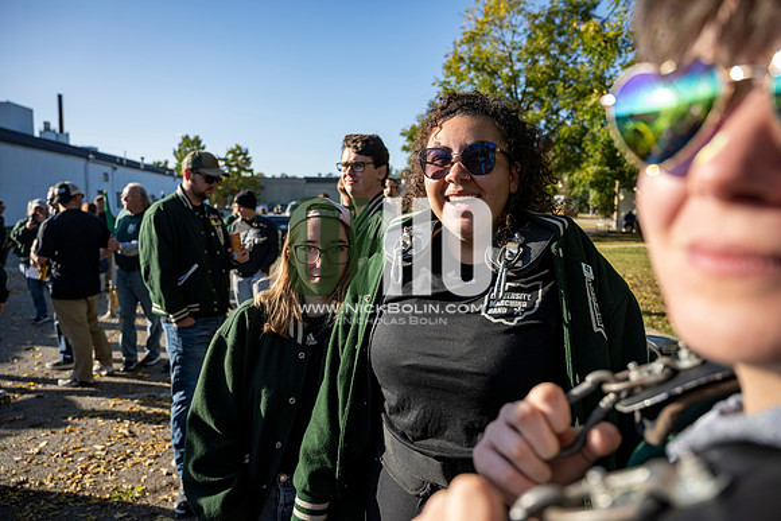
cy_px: 260
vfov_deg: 52.2
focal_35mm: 24
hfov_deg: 72.6
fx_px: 532
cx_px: 390
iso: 125
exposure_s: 1/500
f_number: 4
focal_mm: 24.5
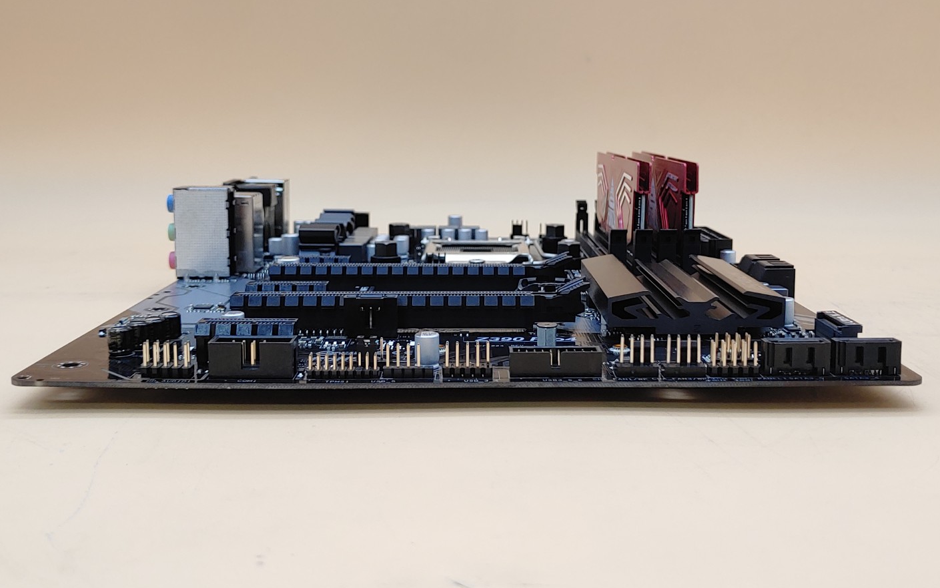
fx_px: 999
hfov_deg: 50.4
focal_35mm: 39
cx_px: 464
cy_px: 250
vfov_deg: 32.7
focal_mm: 4.36
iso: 50
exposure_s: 1/107
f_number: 1.8
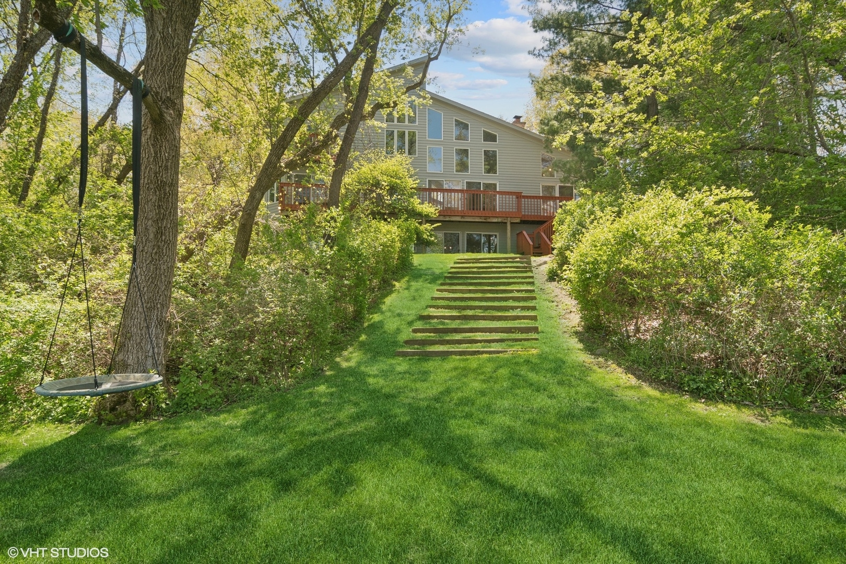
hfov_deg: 90.0
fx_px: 423
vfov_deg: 67.4
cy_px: 282
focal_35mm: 18
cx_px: 423
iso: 200
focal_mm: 12
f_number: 8
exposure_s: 1/100
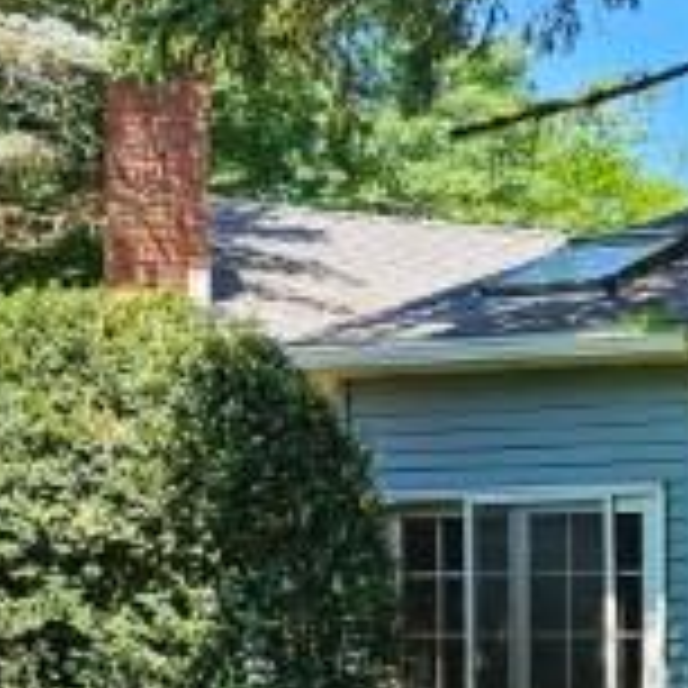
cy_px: 585
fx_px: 1911
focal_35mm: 85
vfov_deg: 20.1
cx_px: 1223
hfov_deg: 17.0
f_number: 1.7
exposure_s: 1/180
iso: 12
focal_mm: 6.3
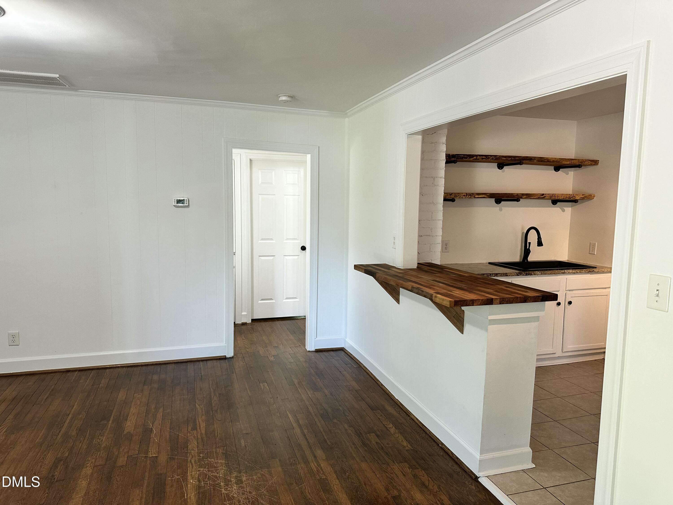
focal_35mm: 24
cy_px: 252
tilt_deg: -6.5
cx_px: 336
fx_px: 467
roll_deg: -2.0
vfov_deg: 56.8
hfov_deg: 71.6
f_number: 1.78
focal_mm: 6.86
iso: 160
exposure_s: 1/60
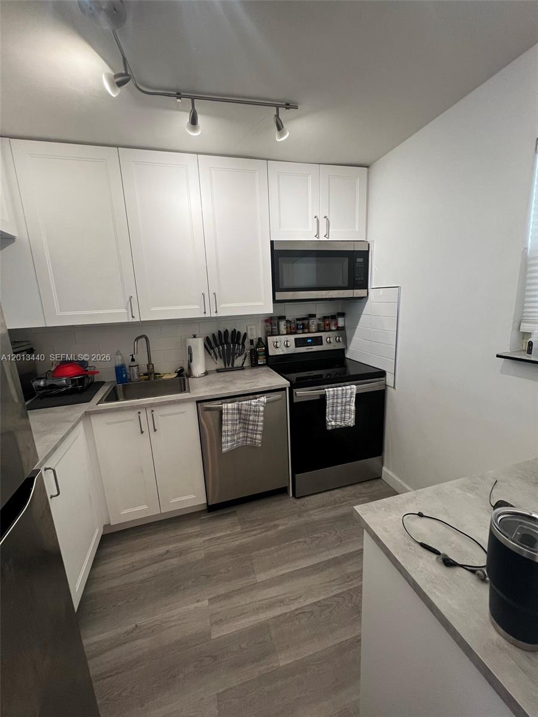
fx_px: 269
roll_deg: +1.8
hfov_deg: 89.9
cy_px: 358
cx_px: 269
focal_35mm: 13
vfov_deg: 106.2
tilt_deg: -11.8
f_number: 1.8
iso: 160
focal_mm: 1.57
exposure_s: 1/120
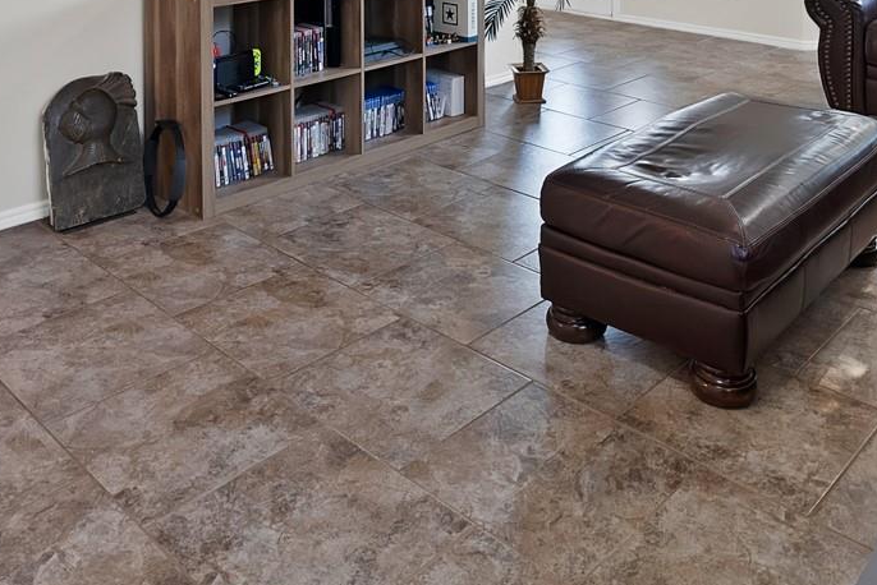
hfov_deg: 54.4
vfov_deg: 30.9
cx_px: 462
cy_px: -146
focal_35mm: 35
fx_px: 853
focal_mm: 12
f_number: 9
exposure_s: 1/3
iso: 640
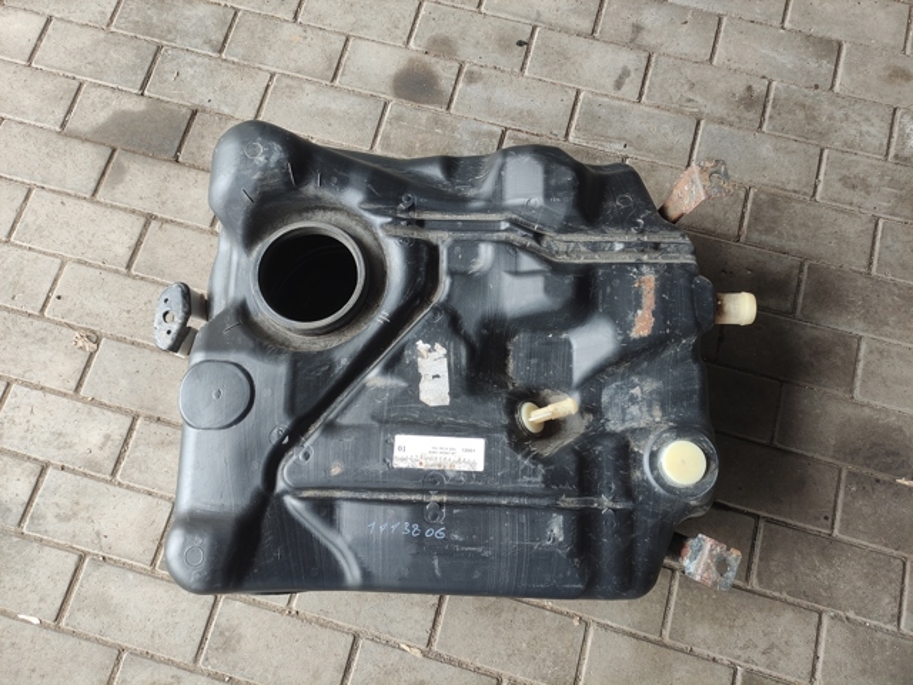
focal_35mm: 25
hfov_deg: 69.4
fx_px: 659
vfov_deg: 54.9
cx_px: 456
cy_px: 342
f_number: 1.89
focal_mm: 5.43
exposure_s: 1/50
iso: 192
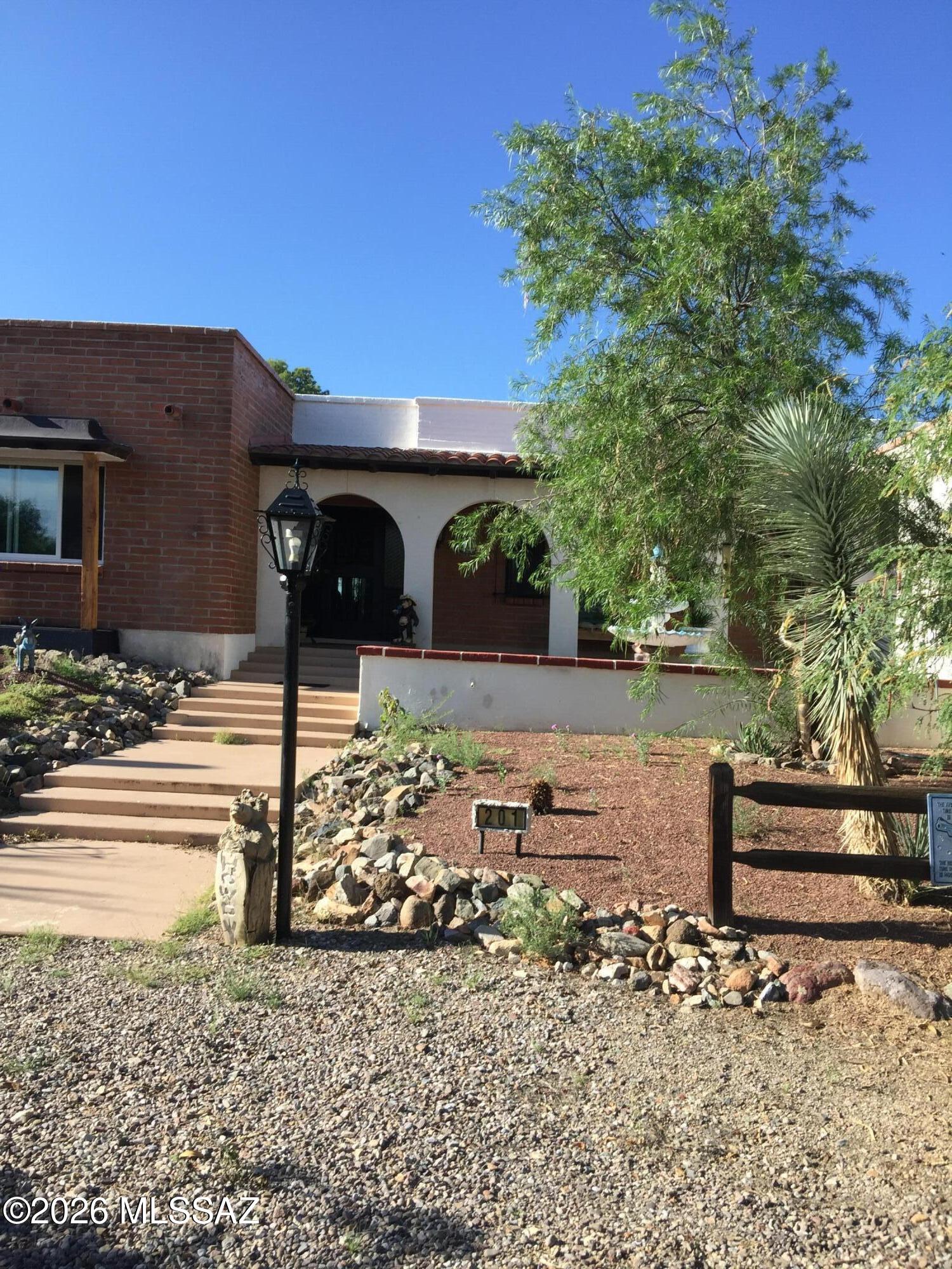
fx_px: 1063
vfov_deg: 61.7
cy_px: 634
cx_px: 476
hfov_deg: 48.2
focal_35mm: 29
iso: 32
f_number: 2.2
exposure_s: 1/920
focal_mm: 4.15
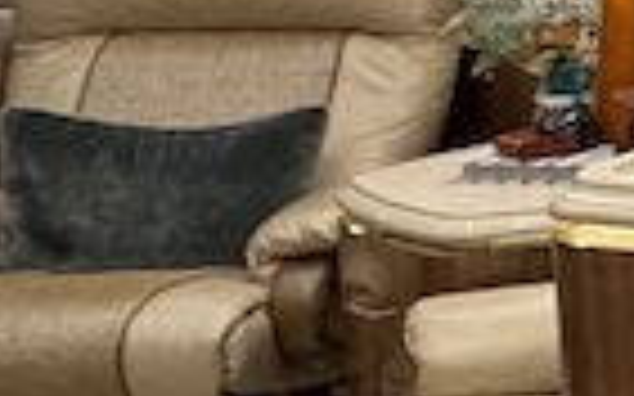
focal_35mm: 105
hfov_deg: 12.0
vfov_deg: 12.3
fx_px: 1814
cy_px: 0
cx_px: 1812
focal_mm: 2.22
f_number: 2.2
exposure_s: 1/120
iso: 320
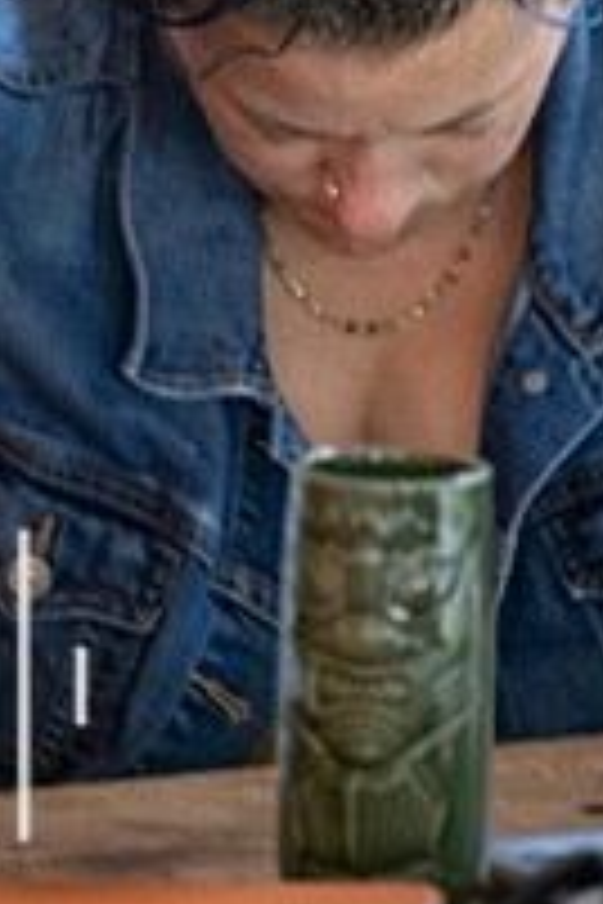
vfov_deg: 4.4
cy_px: 13
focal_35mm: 469
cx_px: 378
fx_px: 11783
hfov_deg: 2.9
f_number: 2.8
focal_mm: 140
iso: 3200
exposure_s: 1/18
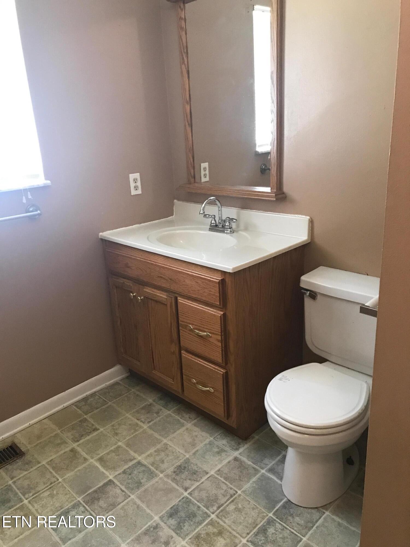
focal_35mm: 28
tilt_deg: -20.2
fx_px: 442
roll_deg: +2.8
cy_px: 274
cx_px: 205
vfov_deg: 63.4
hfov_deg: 49.7
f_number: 1.8
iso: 64
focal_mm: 3.99
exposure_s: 1/15
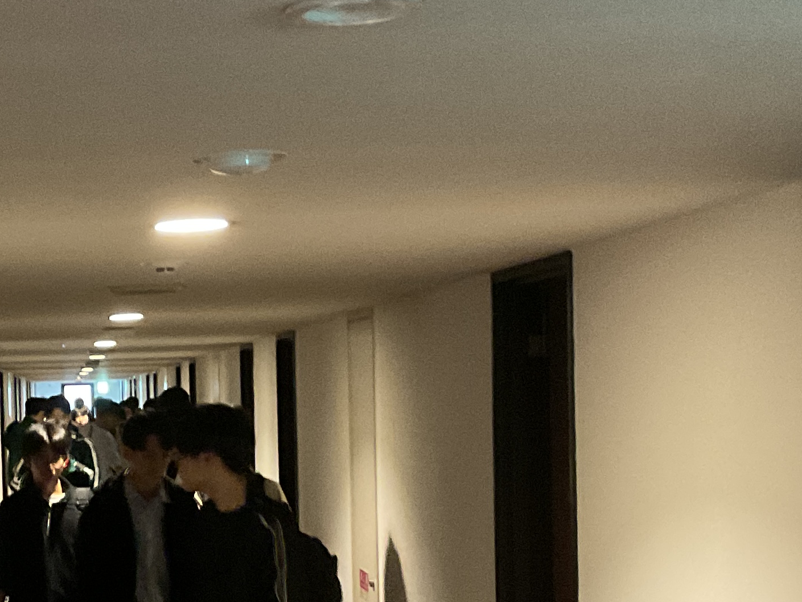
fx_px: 1923
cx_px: 57
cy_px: 484
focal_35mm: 83
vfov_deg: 17.6
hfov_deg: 22.9
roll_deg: +1.1
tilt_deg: -3.0
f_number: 1.8
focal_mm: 3
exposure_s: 1/30
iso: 500
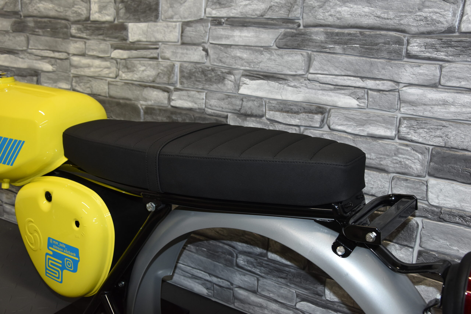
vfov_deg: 34.2
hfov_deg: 49.6
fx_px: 510
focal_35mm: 39
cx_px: 236
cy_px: 157
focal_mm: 26
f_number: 5
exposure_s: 1/100
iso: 800
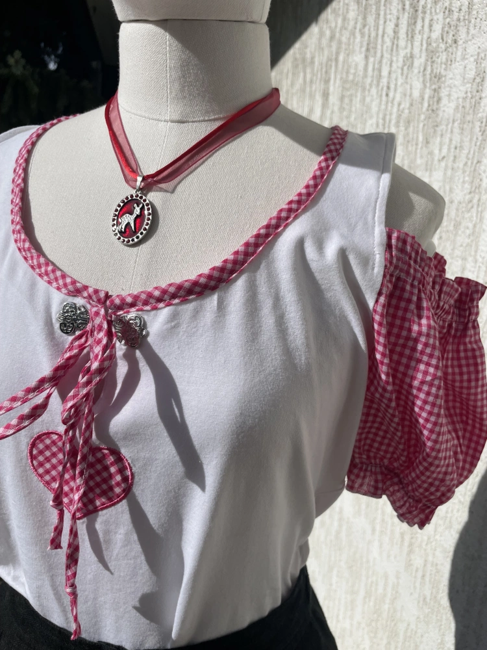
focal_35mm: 26
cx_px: 244
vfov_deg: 67.3
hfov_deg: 53.1
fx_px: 488
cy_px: 325
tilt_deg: -14.9
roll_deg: -2.4
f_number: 1.6
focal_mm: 4.2
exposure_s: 1/8403
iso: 32
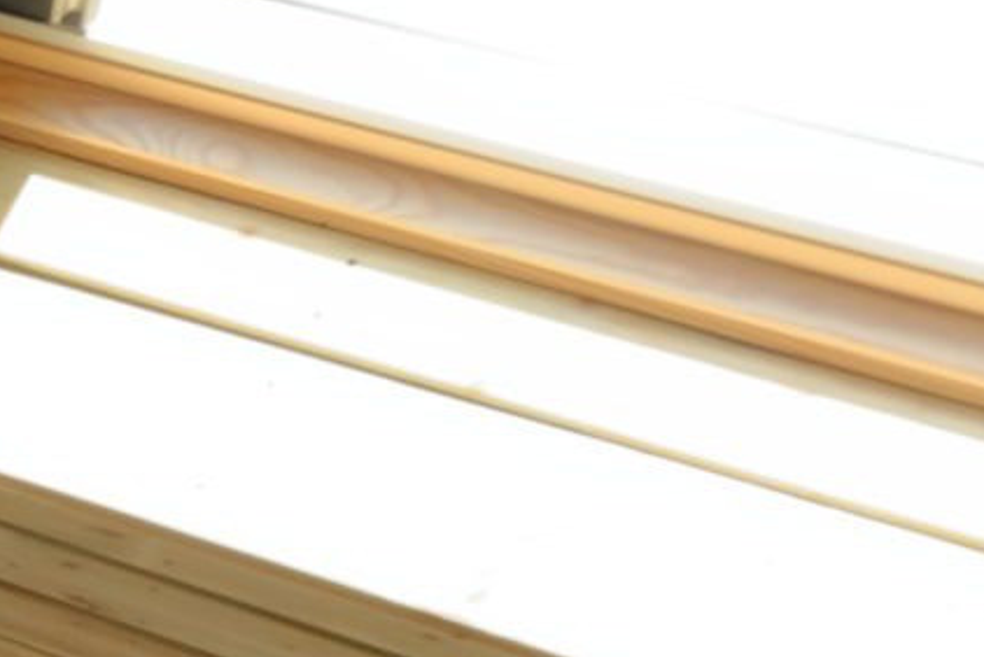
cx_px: -1833
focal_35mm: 91
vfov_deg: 12.8
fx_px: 2489
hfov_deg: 12.2
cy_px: 1383
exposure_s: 1/50
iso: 250
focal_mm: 15
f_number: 5.6
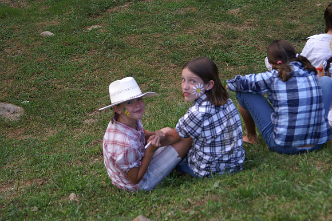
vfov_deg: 13.0
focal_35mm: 105
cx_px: 166
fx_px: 968
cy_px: 110
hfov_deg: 19.5
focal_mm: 70
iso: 250
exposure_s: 1/160
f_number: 5.6
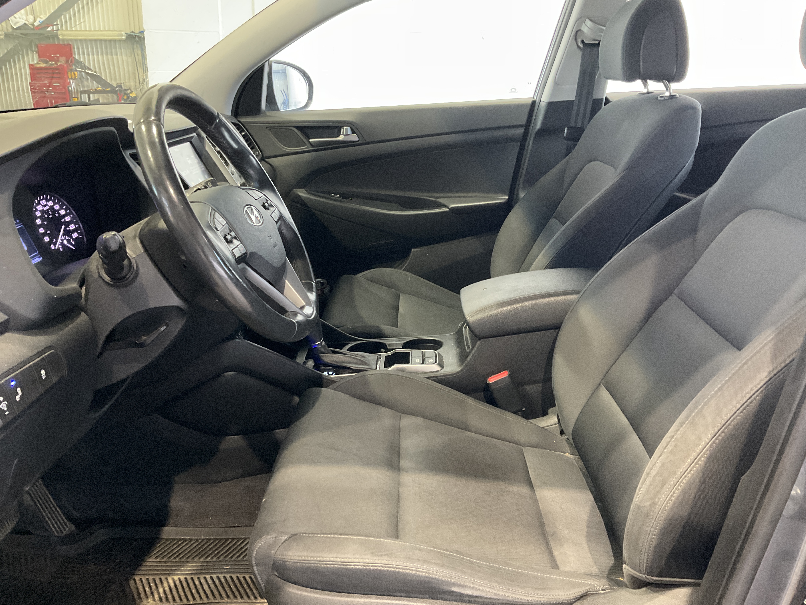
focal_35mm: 29
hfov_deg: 61.7
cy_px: 302
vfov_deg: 48.2
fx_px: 675
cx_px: 403
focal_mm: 3
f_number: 1.8
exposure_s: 1/40
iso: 320
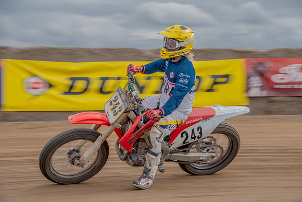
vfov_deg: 14.7
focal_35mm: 93
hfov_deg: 21.9
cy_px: 101
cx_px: 151
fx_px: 780
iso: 125
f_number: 8
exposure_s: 1/125
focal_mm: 62
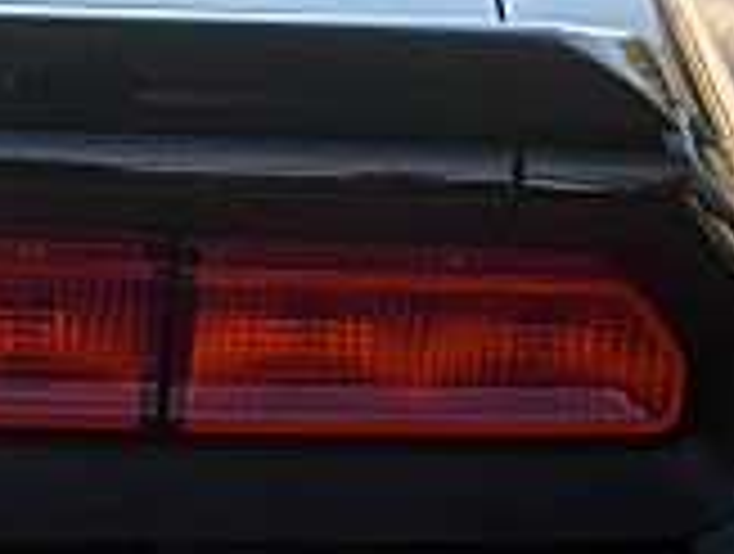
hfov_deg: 13.0
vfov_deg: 10.6
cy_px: 207
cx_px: -455
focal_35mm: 141
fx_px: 2996
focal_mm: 6.3
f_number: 2.8
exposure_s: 1/80
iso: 50
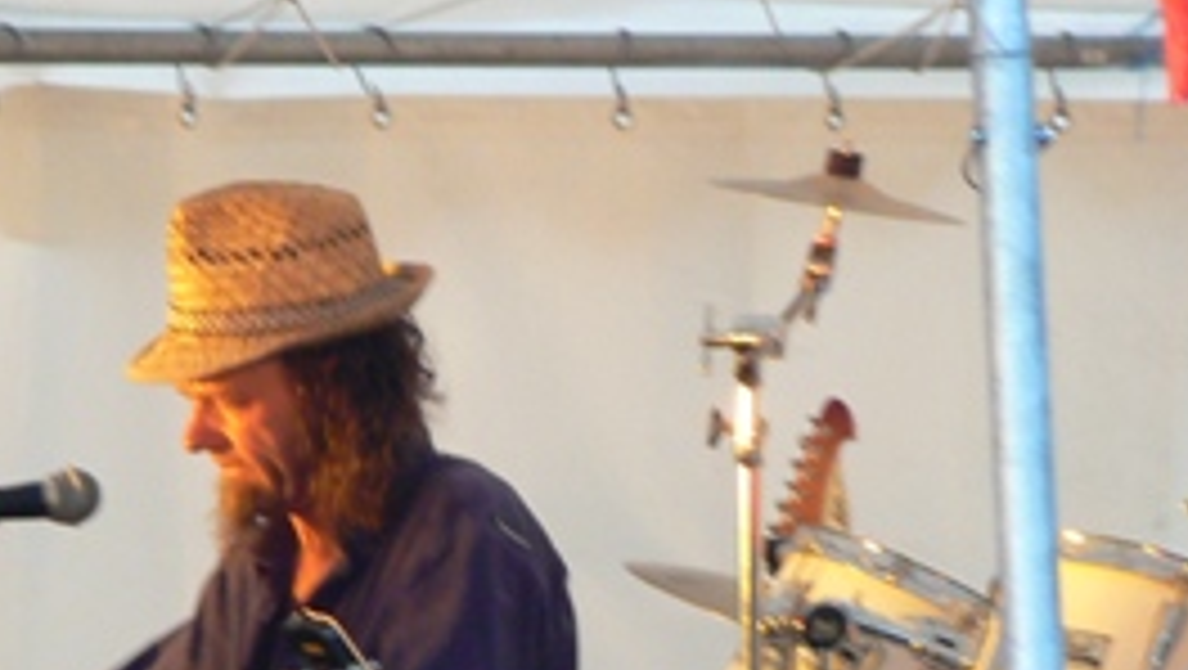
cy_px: 746
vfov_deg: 3.1
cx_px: 326
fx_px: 12516
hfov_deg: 5.4
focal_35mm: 397
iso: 200
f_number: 3.3
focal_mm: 28.6
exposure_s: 1/30
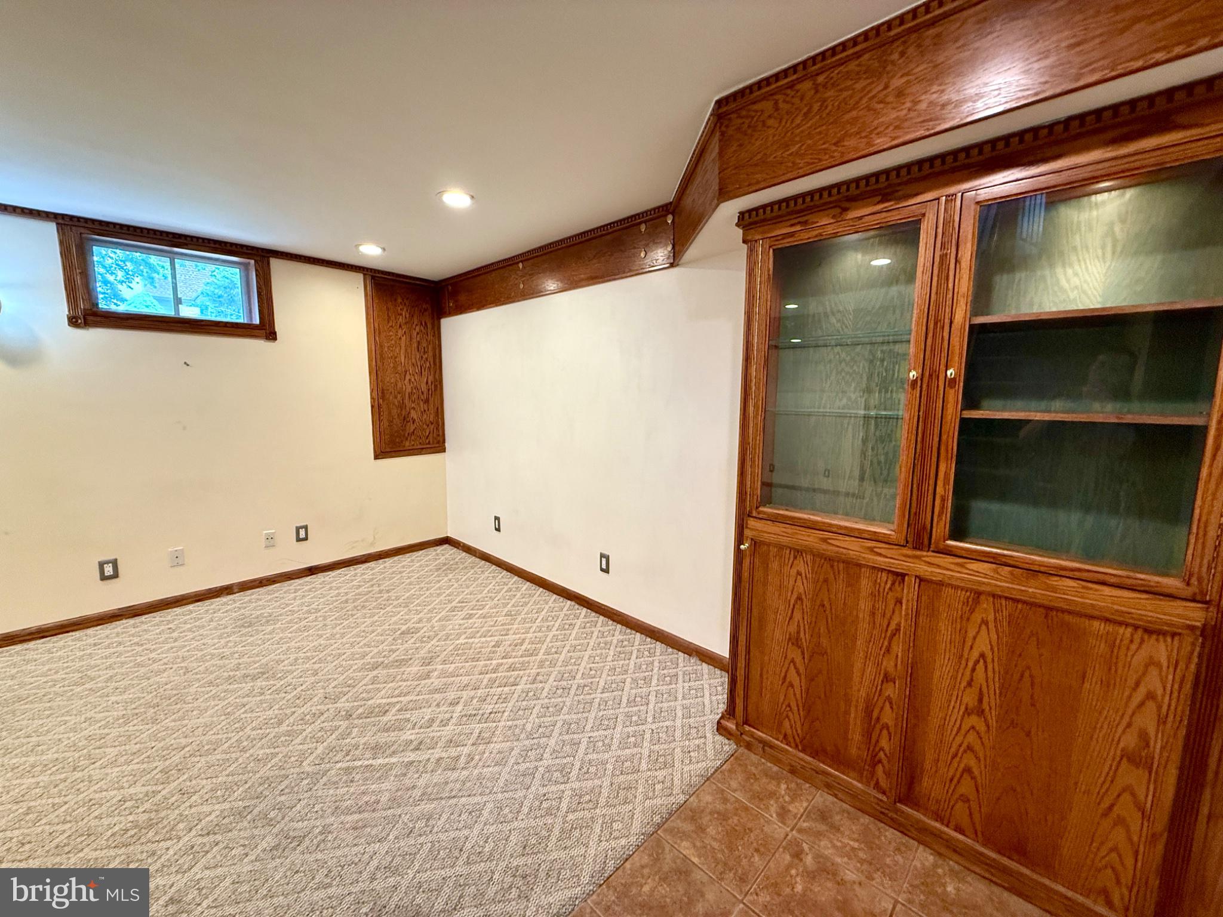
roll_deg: -0.4
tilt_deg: -6.7
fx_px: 495
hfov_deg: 102.1
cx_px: 612
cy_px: 458
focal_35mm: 14
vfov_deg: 85.7
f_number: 2.2
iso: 320
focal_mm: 2.22
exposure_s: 1/120
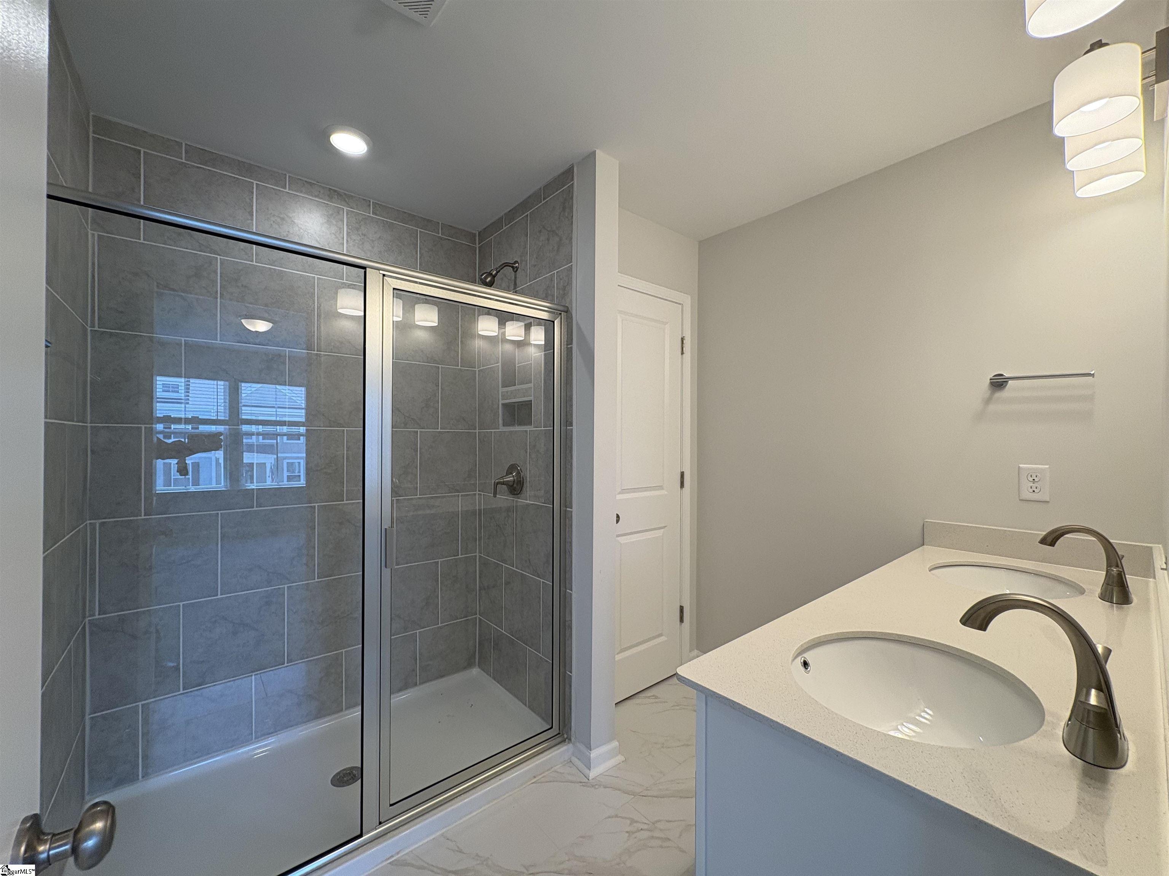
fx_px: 473
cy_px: 438
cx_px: 584
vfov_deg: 85.7
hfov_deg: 102.1
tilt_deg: +1.2
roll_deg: +0.5
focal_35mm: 14
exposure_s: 1/120
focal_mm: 2.22
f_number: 2.2
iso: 80
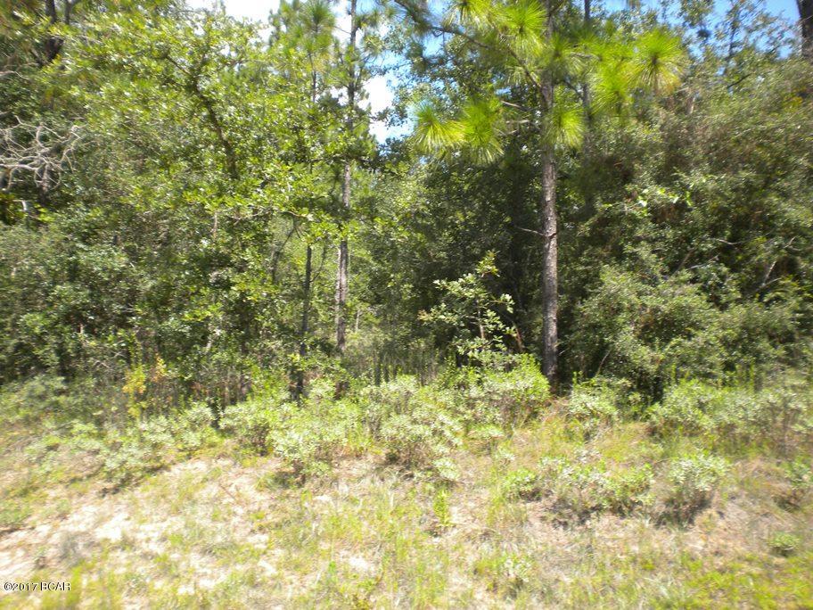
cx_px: 406
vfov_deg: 40.7
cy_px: 305
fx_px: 822
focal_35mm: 35
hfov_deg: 52.6
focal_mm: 6.3
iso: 80
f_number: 4.6
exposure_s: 1/203
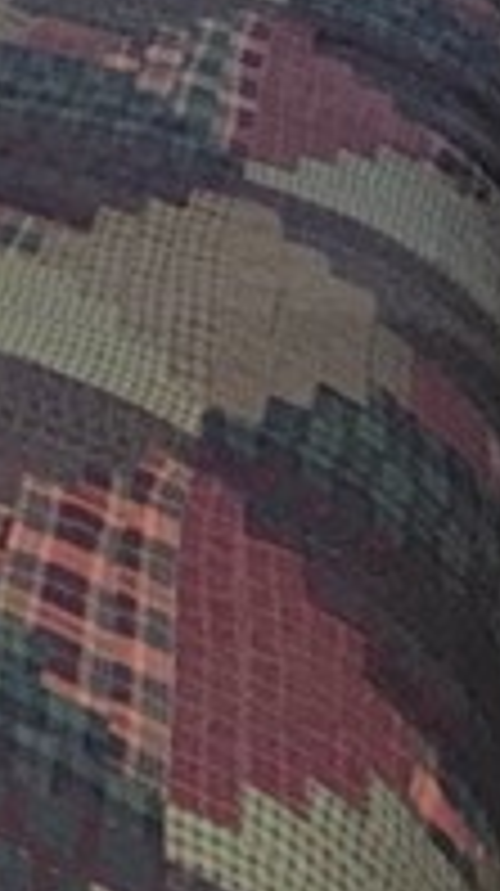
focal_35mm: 79
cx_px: -518
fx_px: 1867
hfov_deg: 13.1
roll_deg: +0.9
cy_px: -504
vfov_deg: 21.7
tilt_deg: -13.2
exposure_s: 1/40
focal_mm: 2.22
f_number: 2.2
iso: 160
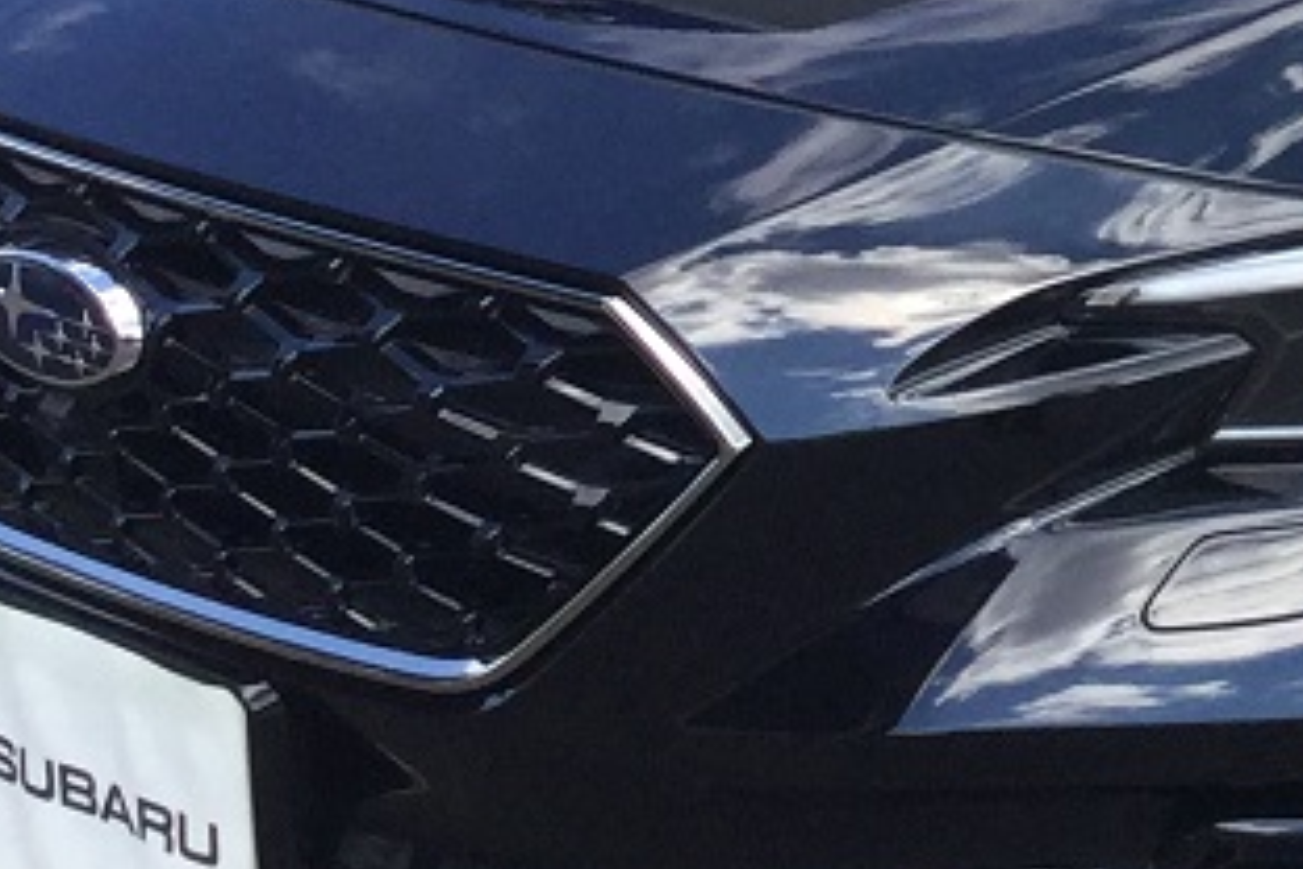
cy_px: -255
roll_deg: -2.5
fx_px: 5501
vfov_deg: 8.9
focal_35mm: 152
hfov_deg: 12.9
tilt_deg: -18.2
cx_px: 1833
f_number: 2.4
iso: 25
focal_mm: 3.3
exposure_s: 1/409
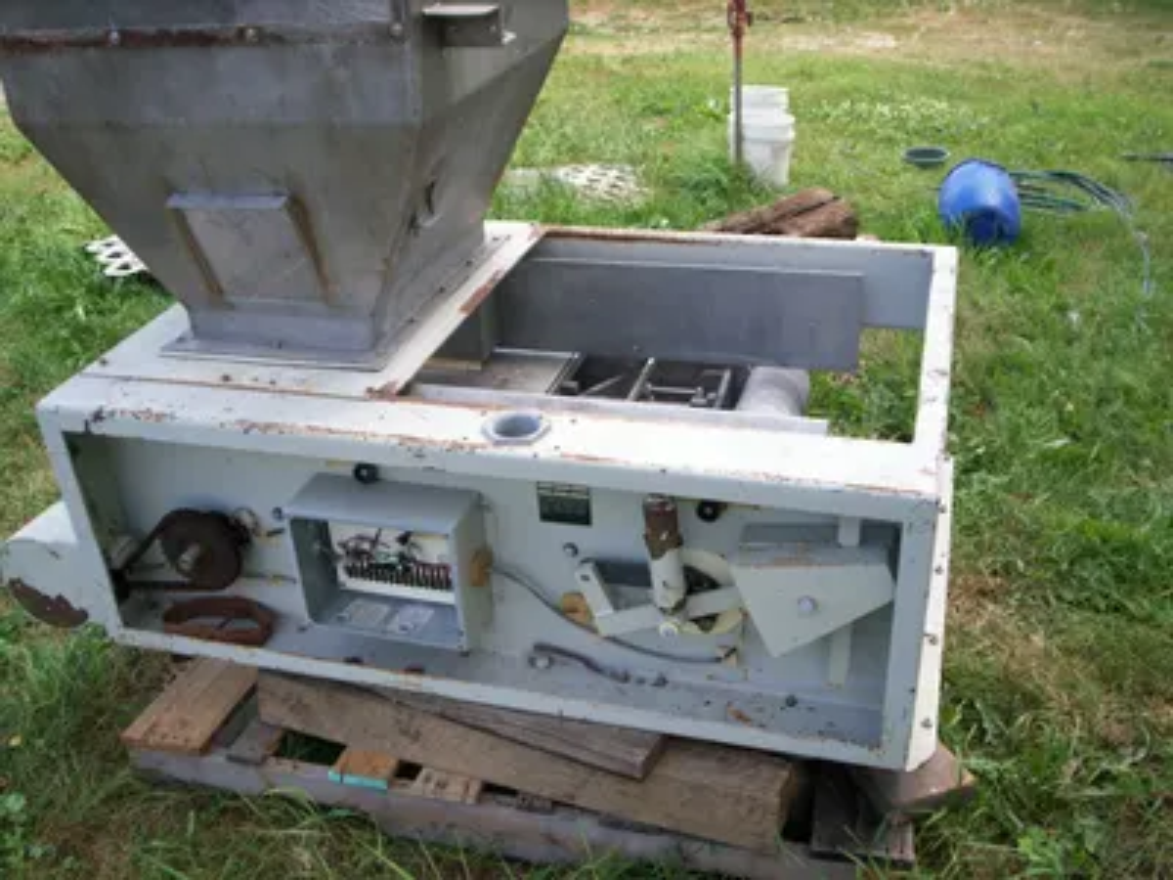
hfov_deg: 51.4
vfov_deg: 39.7
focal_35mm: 36
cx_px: 586
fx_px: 1220
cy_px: 440
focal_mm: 5.9
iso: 100
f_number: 4.5
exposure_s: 1/133
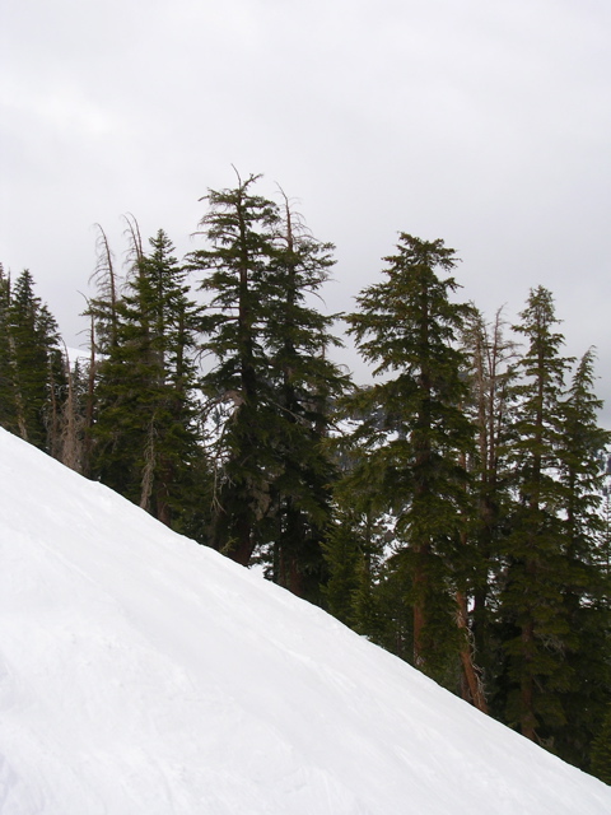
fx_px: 1318
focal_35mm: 56
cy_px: 408
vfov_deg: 34.3
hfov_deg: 26.1
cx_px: 306
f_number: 3.3
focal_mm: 8.5
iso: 50
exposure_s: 1/590
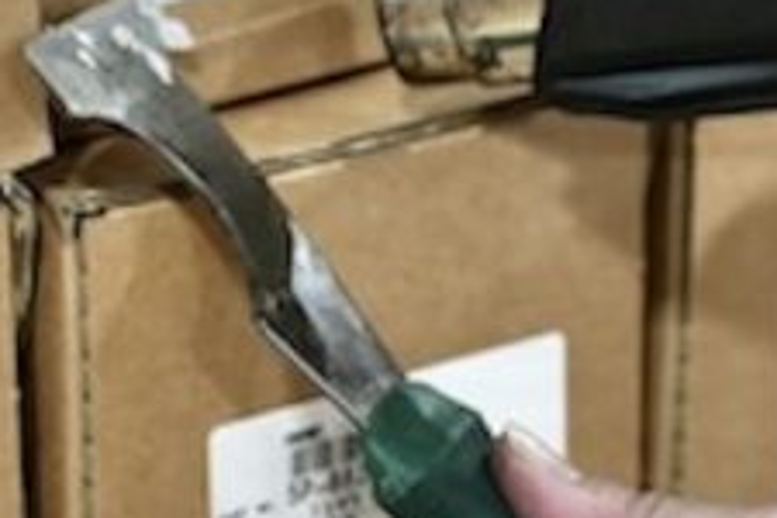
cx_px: 684
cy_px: -45
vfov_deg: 6.6
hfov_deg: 9.9
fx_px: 4467
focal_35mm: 207
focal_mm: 50
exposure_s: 1/100
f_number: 2.8
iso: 1250
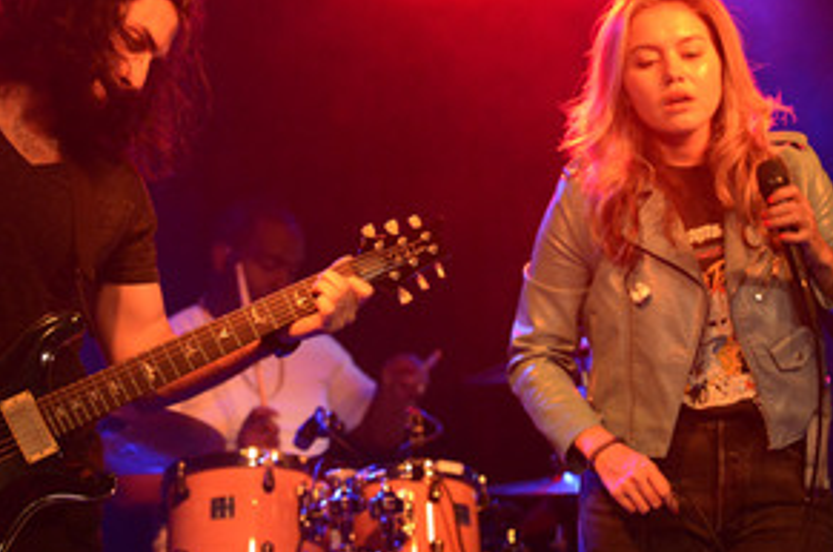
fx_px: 2795
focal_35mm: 121
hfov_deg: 16.9
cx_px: 322
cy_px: 286
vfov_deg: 11.3
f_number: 2.8
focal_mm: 78
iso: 8063
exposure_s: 1/200
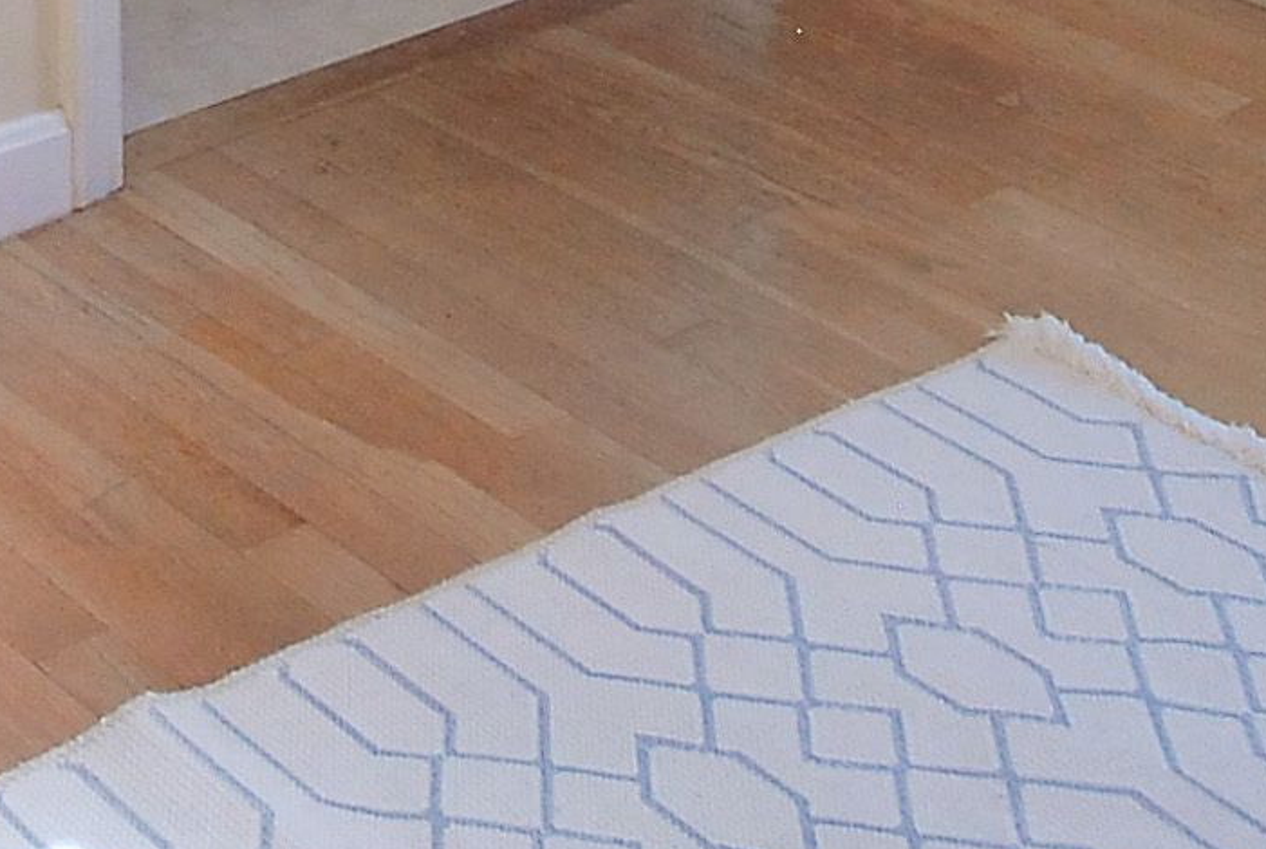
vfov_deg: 12.8
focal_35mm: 83
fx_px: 2924
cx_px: -135
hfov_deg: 23.0
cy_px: -1175
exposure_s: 1/125
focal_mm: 10
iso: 640
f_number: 6.3
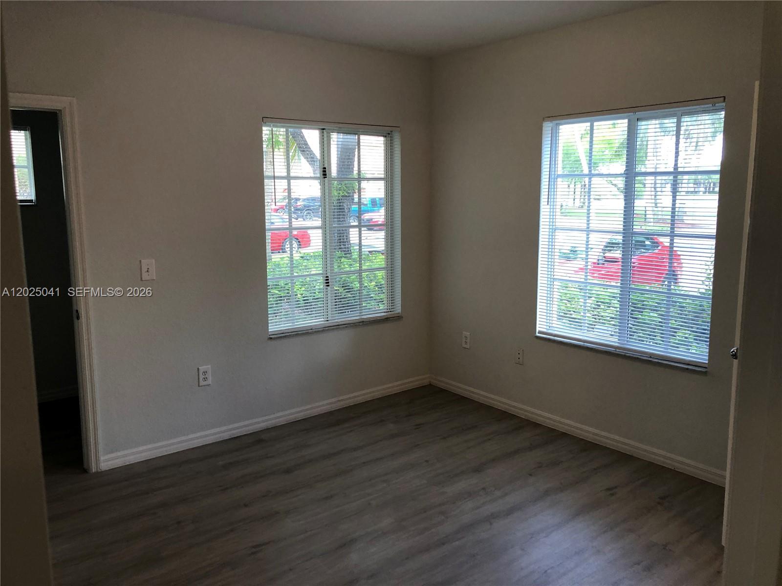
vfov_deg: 49.7
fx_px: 633
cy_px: 293
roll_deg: +0.9
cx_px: 391
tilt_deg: -8.3
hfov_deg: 63.4
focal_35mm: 28
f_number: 1.8
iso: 25
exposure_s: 1/30
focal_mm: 3.99
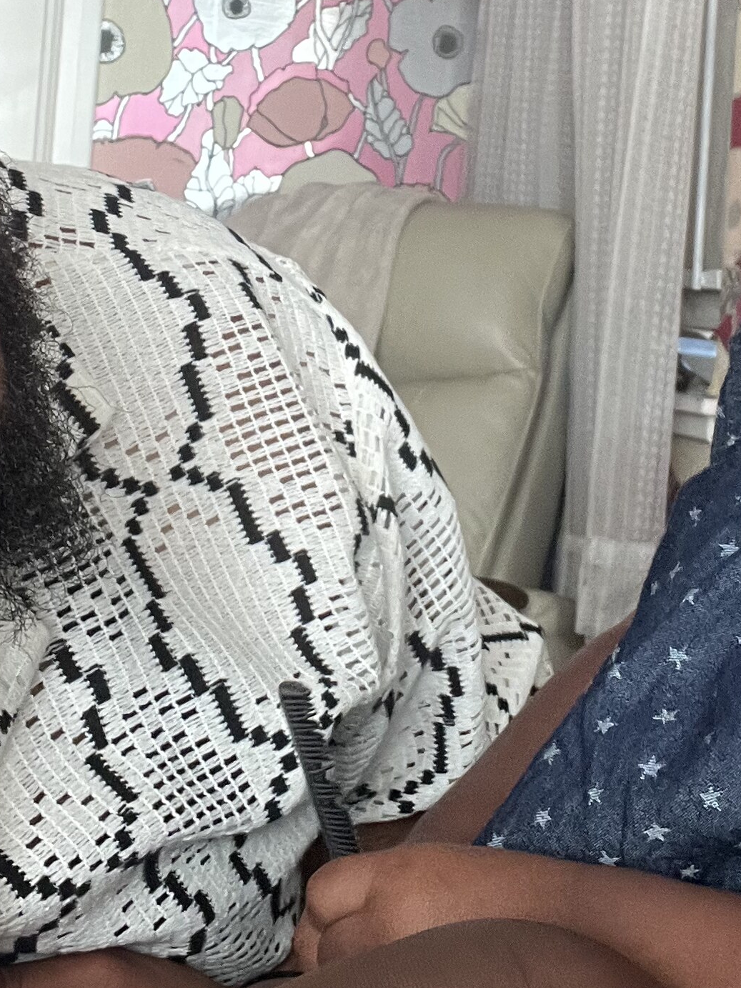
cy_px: 157
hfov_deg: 21.9
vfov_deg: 28.2
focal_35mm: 67
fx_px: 1913
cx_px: 329
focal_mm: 2.71
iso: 160
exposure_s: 1/60
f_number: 2.2
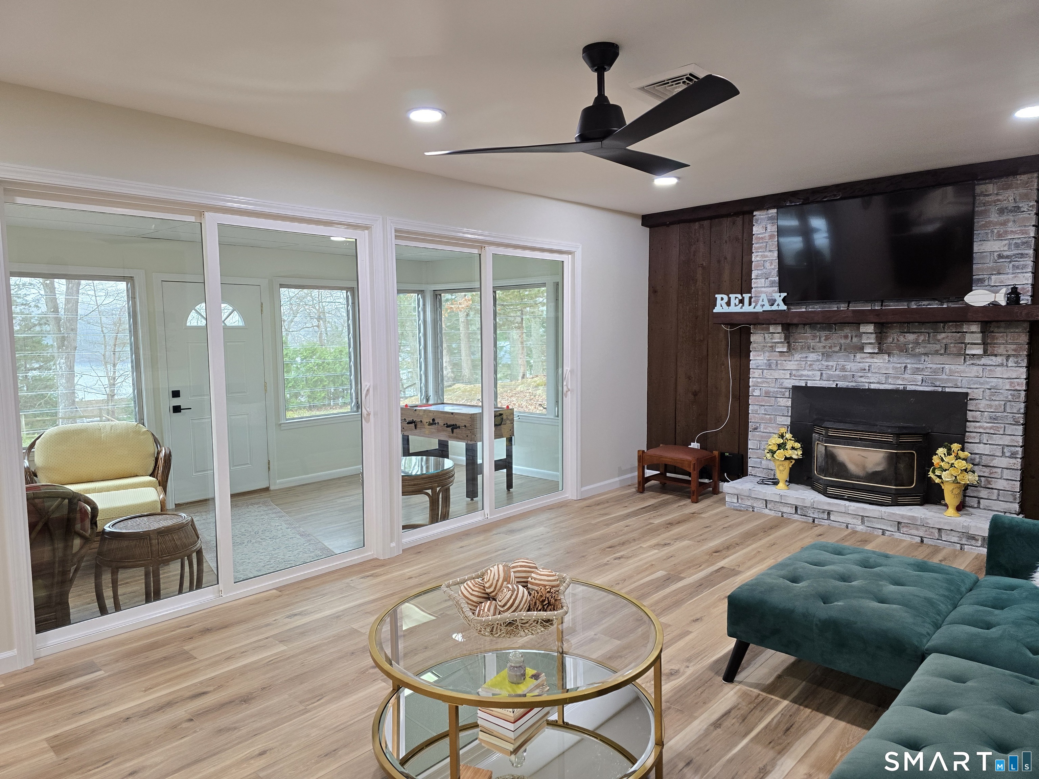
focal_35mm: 23
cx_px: 520
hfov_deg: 73.9
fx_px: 690
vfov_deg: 58.9
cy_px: 390
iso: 250
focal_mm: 6.3
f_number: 1.7
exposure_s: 1/120
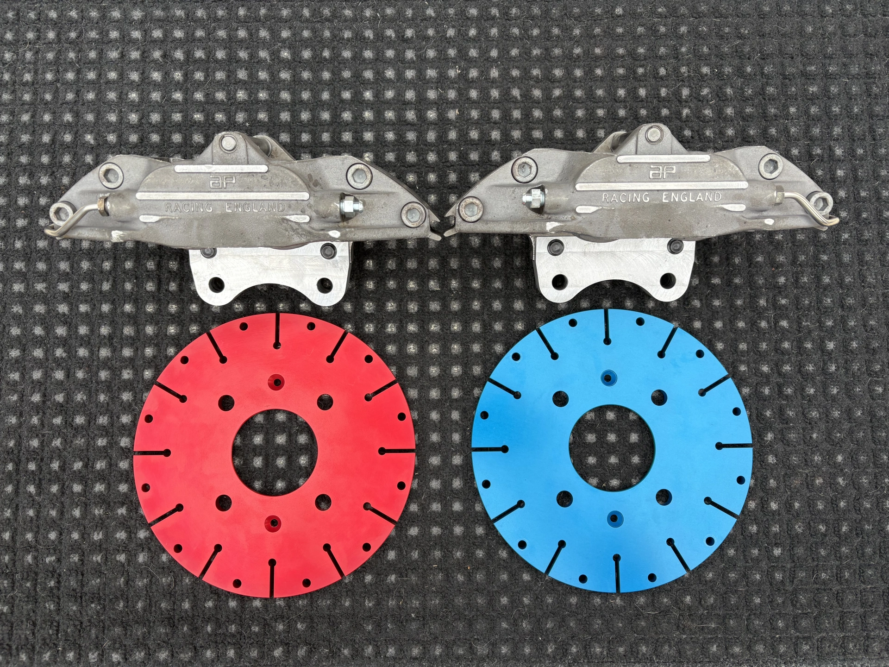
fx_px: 668
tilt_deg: -82.7
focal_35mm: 26
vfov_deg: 53.1
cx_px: 444
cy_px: 334
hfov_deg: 67.3
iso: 50
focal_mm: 5.96
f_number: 1.6
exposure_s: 1/346
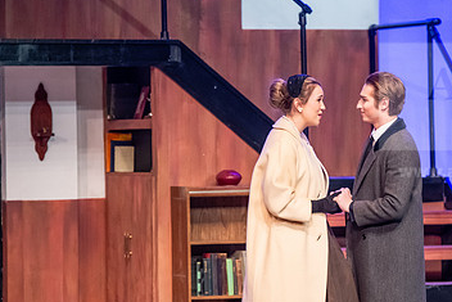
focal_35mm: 280
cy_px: 199
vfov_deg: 4.9
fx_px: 3517
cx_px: 340
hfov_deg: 7.3
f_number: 3.2
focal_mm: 170
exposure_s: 1/200
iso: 3200
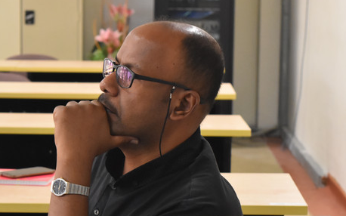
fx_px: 1385
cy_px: 161
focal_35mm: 147
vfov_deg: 8.9
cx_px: 123
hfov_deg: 14.2
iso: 3200
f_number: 5.6
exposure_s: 1/125
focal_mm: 55
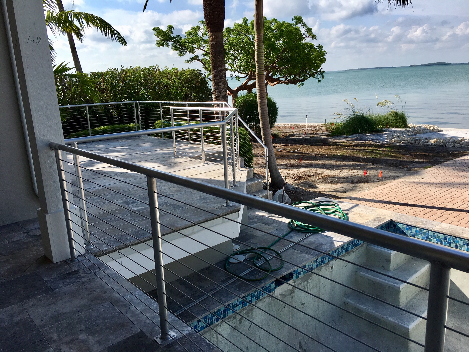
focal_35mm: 29
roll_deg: +2.9
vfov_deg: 48.2
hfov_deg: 61.7
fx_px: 393
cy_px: 176
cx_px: 234
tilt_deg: -12.5
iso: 25
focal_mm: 4.15
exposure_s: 1/1451
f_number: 2.2
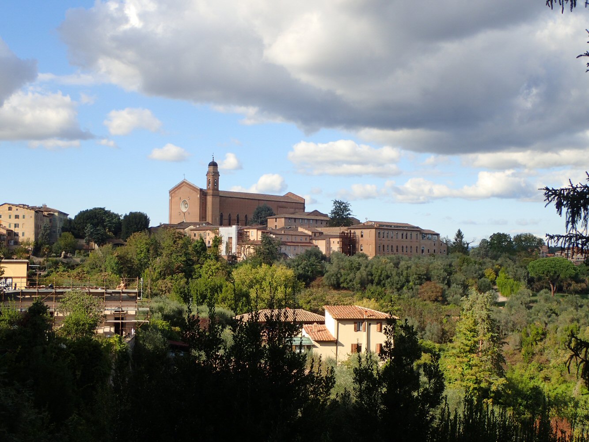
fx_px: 834
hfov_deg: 38.9
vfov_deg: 29.7
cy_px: 221
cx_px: 294
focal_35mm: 49
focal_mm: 8.99
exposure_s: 1/400
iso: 100
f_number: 4.5
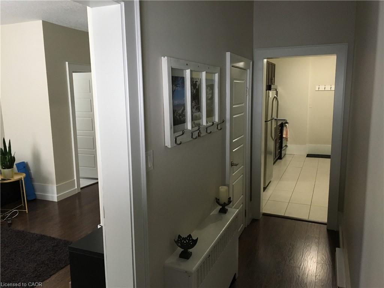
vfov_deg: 48.2
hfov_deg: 61.7
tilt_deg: -10.1
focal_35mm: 29
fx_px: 322
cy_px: 144
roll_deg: -0.3
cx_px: 192
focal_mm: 4.15
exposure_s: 1/30
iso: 160
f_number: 2.2
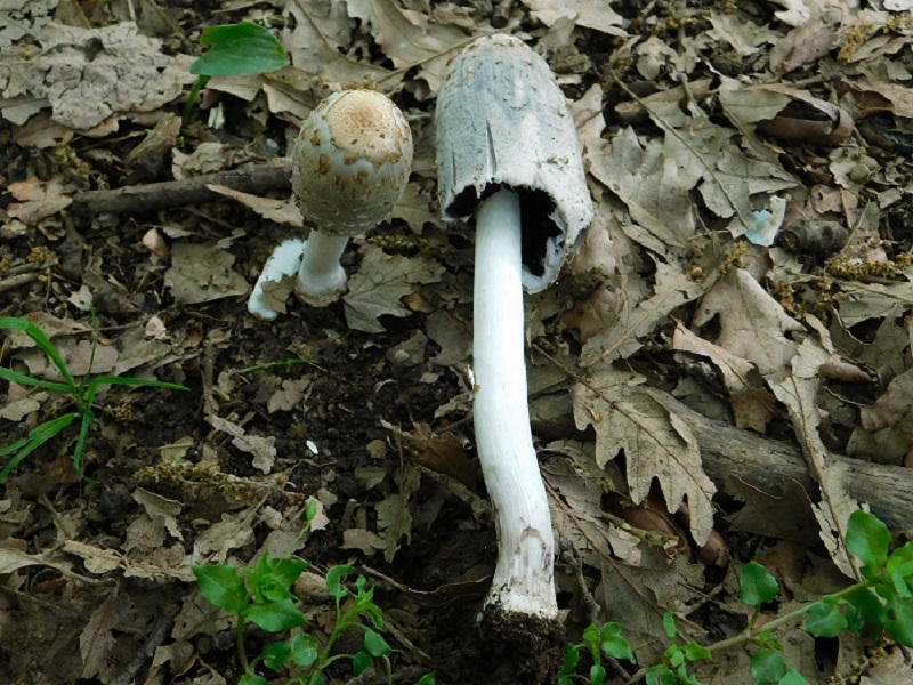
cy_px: 342
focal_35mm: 45
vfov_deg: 32.2
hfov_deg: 42.1
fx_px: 1187
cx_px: 456
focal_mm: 8
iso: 125
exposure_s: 1/60
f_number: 3.7
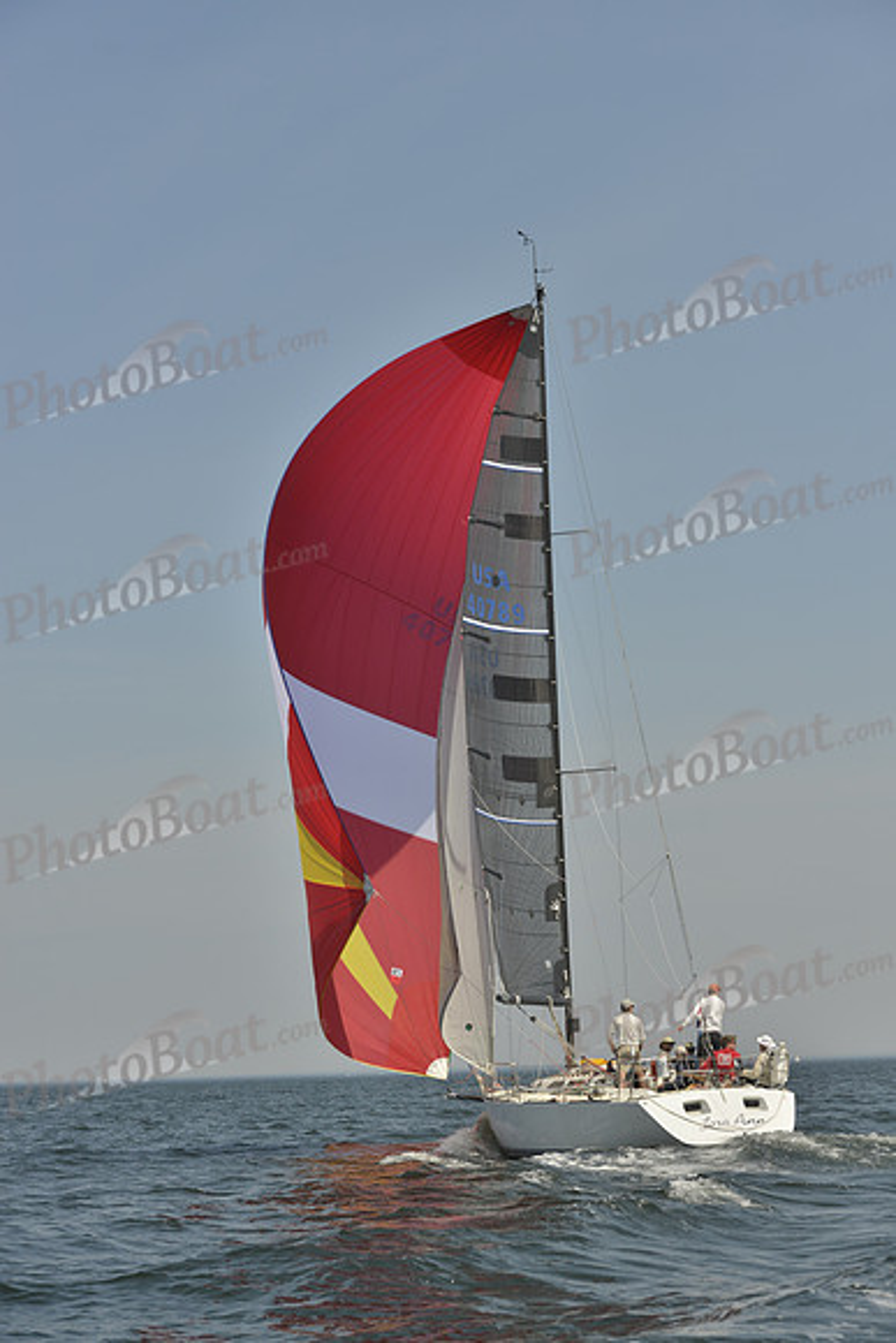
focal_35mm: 70
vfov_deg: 28.8
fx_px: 2612
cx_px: 448
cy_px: 672
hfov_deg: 19.5
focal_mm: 70
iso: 200
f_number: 8
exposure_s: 1/1250
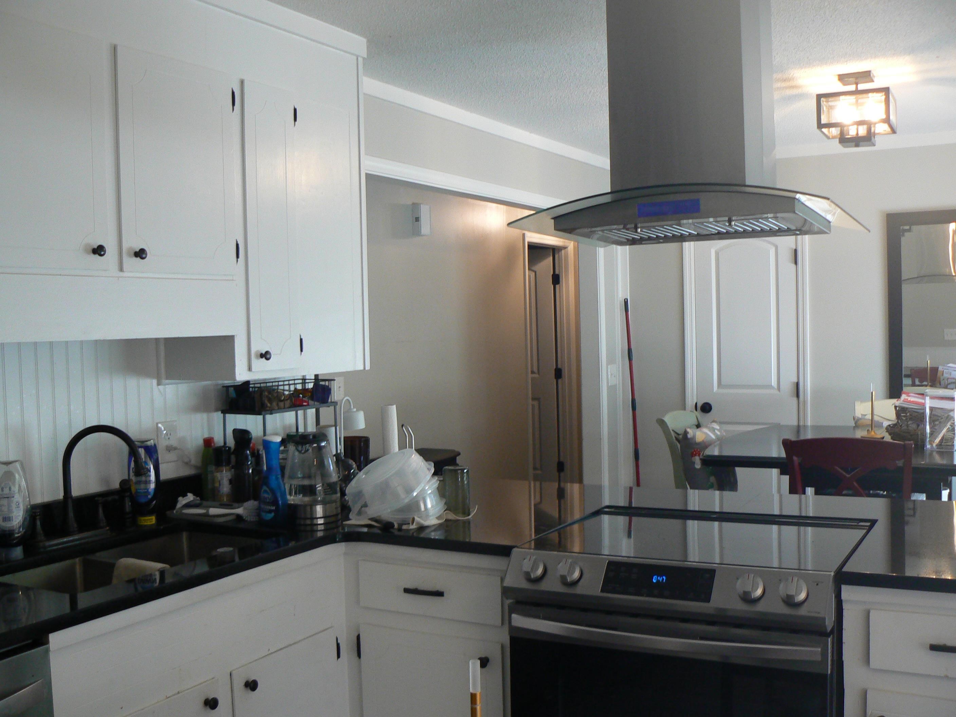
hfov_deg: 51.4
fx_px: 994
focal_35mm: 36
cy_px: 358
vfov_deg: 39.7
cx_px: 478
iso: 125
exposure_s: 1/30
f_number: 2.8
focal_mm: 6
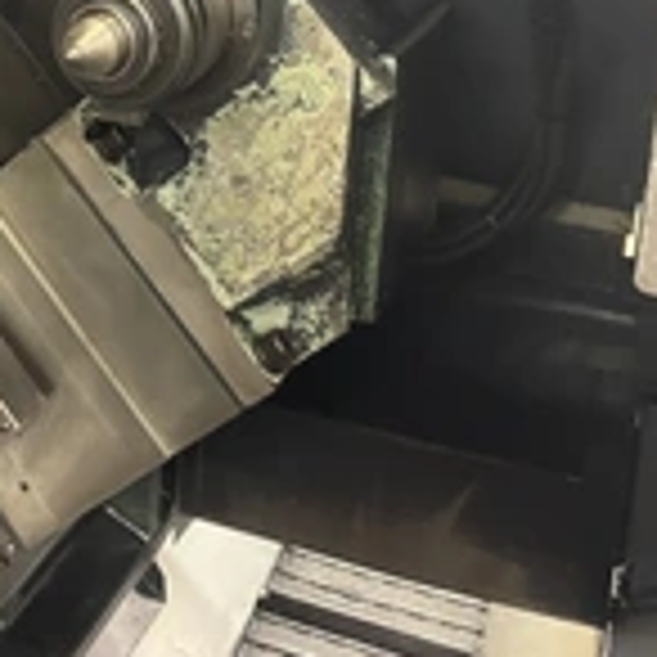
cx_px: 27
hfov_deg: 28.1
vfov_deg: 27.9
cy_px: 14
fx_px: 1245
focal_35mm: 58
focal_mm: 6.76
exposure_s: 1/40
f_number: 1.78
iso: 800
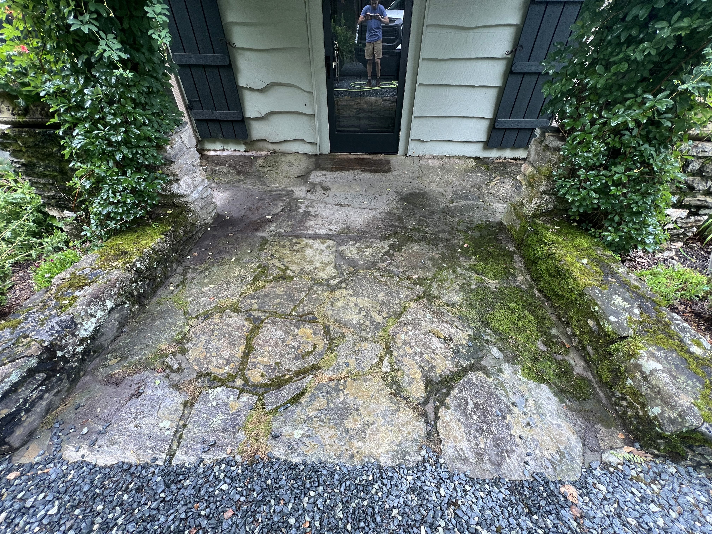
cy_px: 267
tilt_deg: -41.6
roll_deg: +0.0
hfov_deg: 106.2
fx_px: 267
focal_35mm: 13
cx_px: 356
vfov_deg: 89.9
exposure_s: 1/99
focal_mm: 1.57
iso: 40
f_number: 1.8
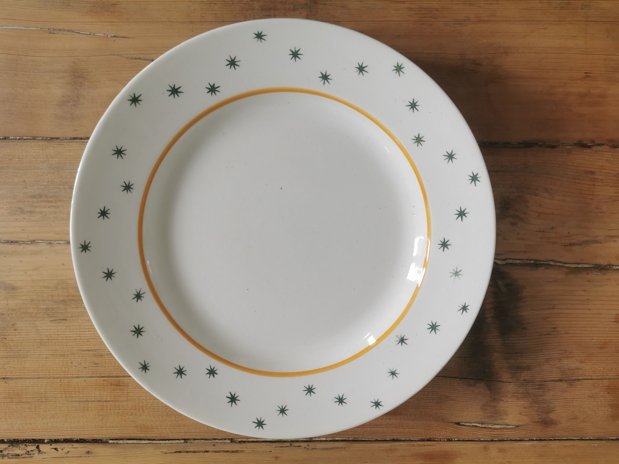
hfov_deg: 65.3
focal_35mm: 27
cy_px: 232
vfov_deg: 51.4
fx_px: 483
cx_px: 310
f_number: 1.8
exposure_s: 1/100
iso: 50
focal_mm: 5.58
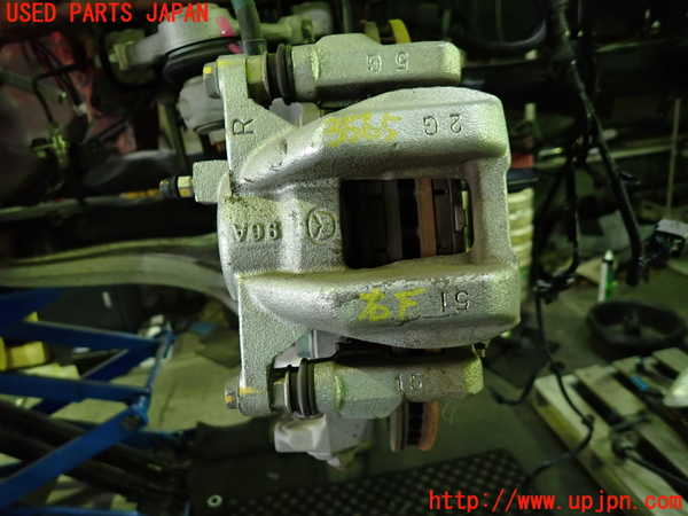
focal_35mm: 25
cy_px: 258
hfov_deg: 69.4
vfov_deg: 54.9
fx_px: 497
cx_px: 344
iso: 640
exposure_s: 1/30
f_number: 2
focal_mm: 4.5
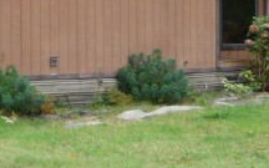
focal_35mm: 129
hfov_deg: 16.2
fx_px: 946
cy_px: 24
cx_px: 90
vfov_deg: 10.1
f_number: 3.3
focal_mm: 4.7
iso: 100
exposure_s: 1/125
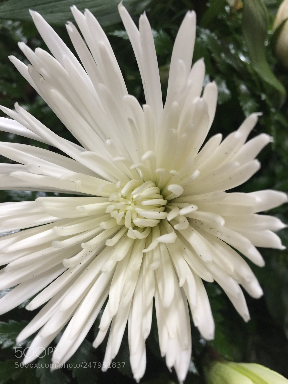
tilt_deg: -20.1
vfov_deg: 61.7
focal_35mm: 29
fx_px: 322
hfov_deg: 48.2
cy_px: 192
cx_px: 144
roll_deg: -0.5
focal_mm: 4.15
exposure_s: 1/15
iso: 32
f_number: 2.2
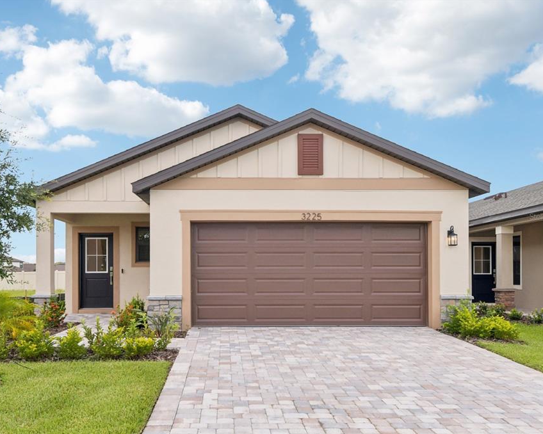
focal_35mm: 34
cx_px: 238
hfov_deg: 52.7
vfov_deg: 43.3
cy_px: 216
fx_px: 546
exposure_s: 1/1250
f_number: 8
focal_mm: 30
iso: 400
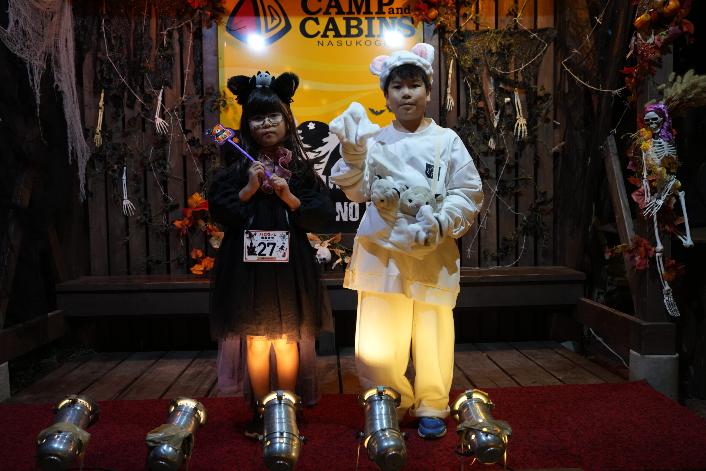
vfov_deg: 41.1
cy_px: 236
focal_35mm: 32
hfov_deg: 58.7
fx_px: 628
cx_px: 353
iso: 3200
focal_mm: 32
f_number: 4.5
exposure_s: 1/125
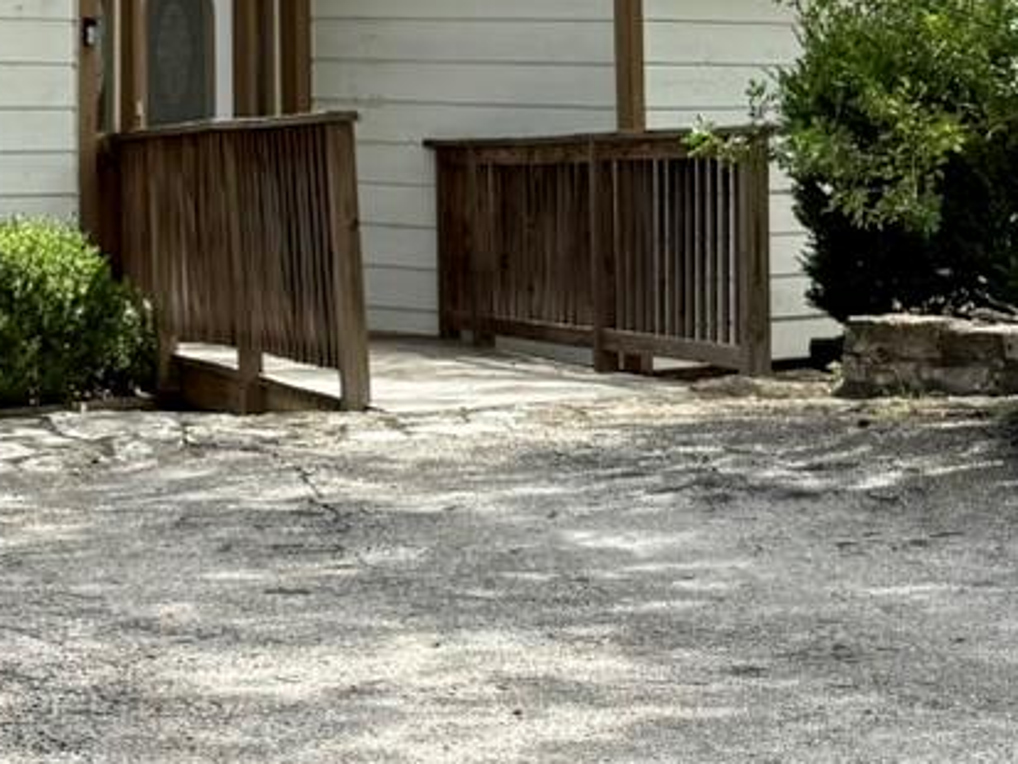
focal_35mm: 119
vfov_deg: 12.1
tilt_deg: +5.0
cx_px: -431
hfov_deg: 15.5
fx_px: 3501
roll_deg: -1.2
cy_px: -222
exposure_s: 1/1949
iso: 100
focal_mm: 6.76
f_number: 1.78
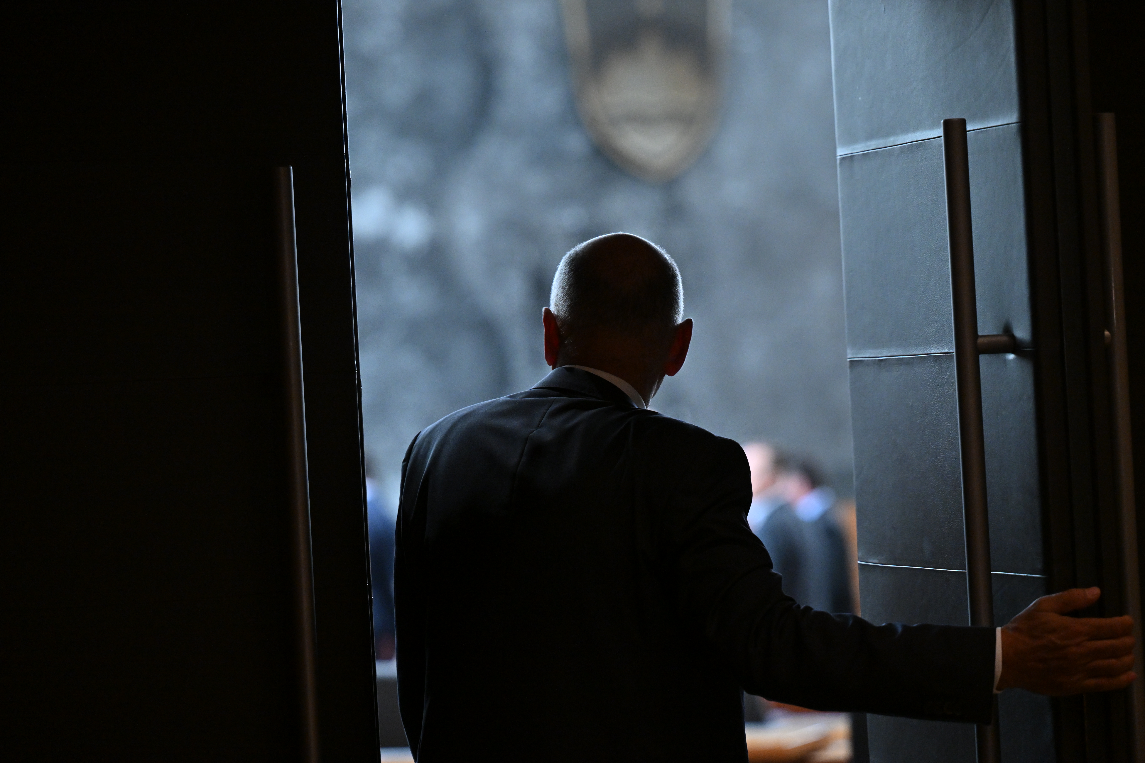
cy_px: 382
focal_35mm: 150
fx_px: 4770
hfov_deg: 13.7
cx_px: 572
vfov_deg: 9.1
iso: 3200
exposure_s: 1/640
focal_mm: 150
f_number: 3.5
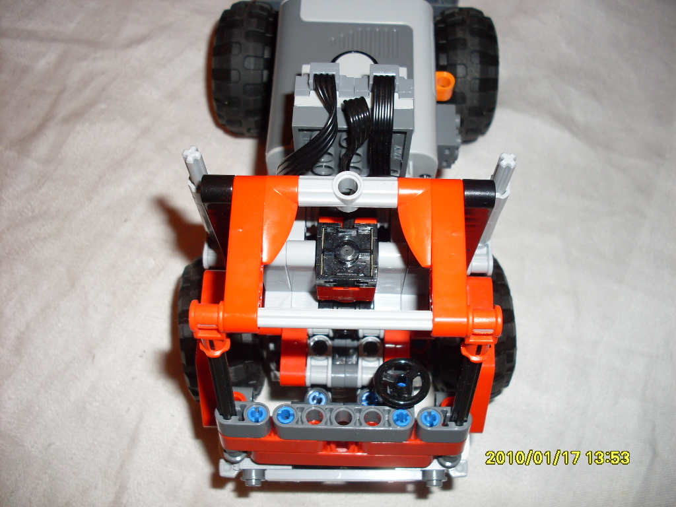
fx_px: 742
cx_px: 338
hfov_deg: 49.0
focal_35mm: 38
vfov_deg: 37.7
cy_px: 254
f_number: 2.8
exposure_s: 1/45
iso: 100
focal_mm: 6.3
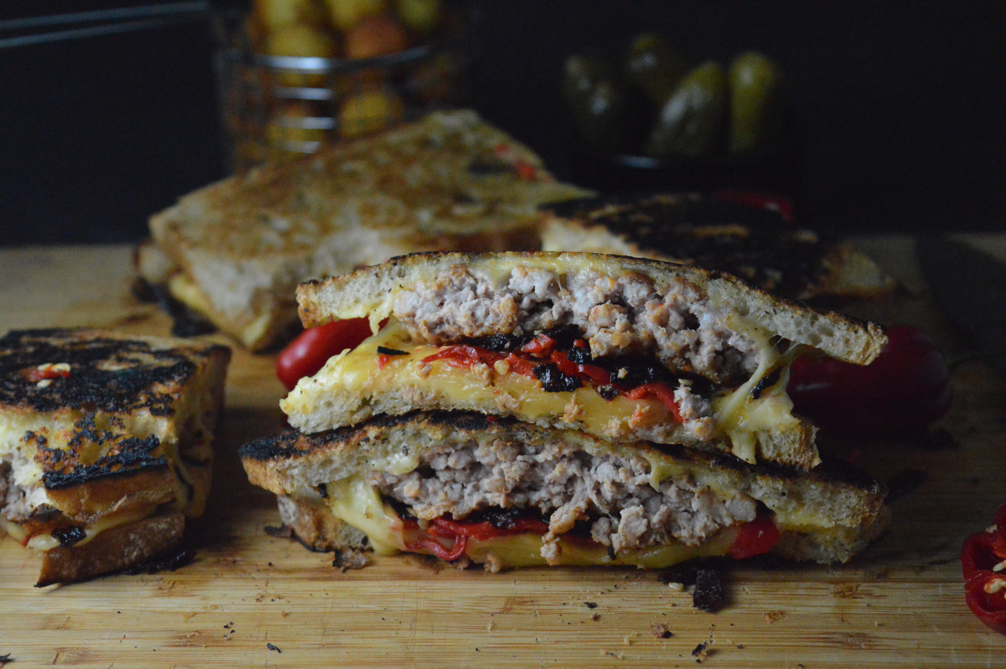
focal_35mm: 82
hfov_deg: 24.6
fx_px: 2303
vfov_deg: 16.5
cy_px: 334
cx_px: 503
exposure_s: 1/3200
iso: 6400
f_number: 5.6
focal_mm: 55
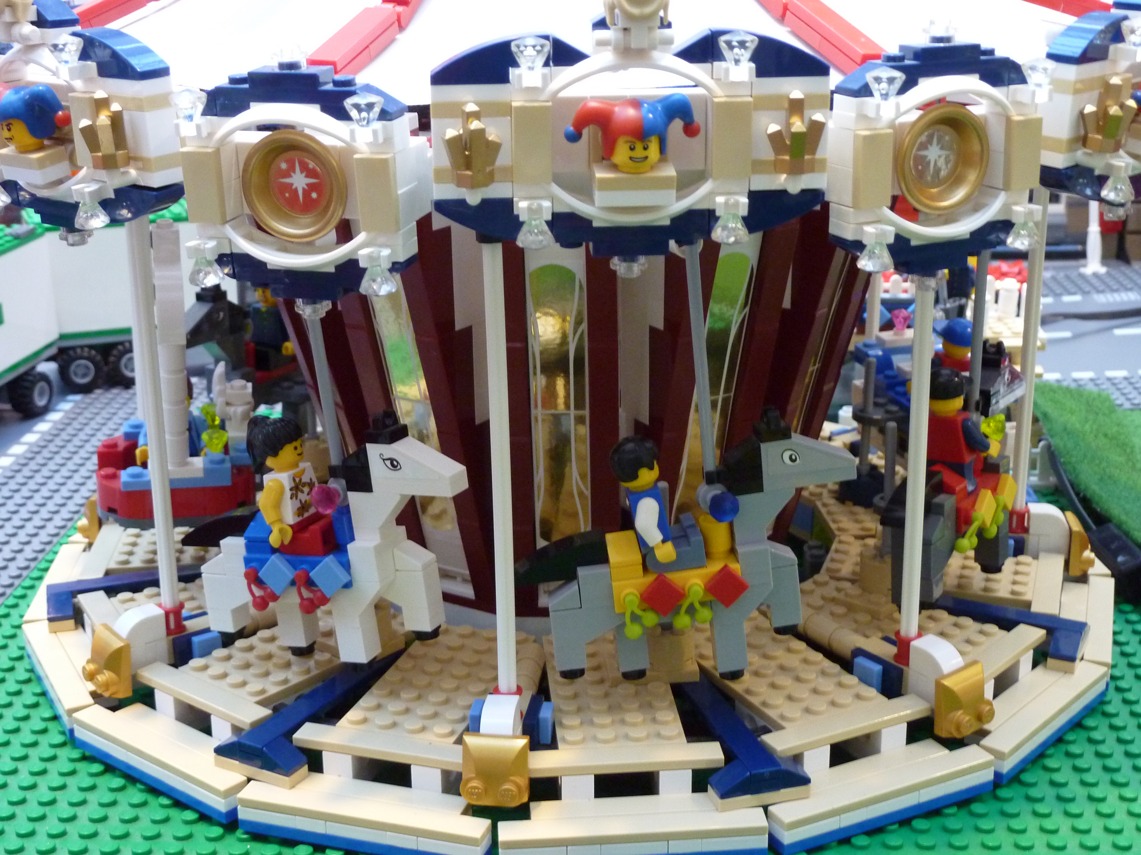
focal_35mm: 48
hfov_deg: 39.7
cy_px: 428
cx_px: 570
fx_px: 1582
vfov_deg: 30.3
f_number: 3.8
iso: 400
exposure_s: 1/13
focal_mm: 7.9
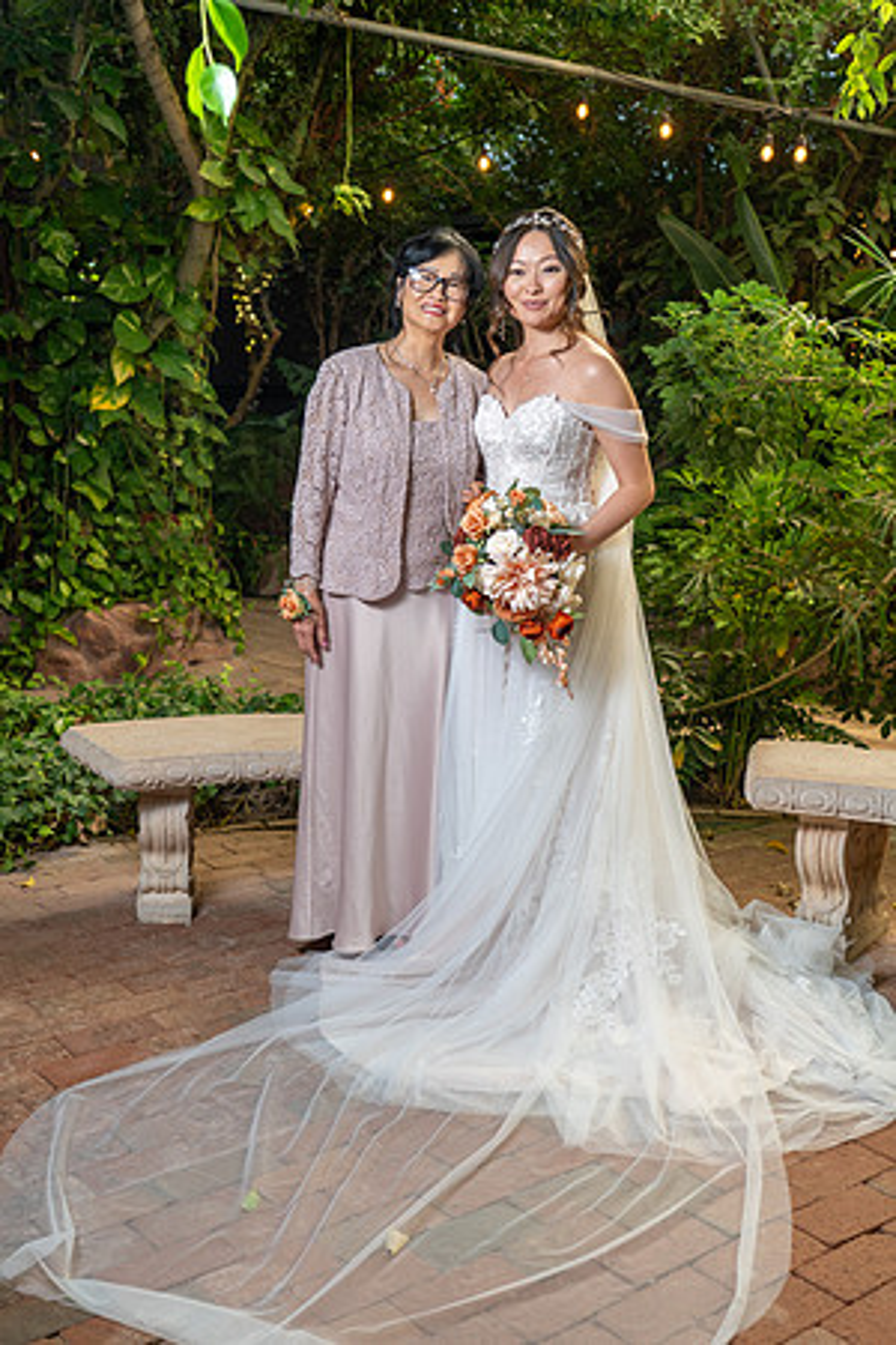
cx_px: 448
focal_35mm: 39
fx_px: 1456
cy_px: 672
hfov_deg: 34.2
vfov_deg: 49.6
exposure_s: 1/200
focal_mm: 39
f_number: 4
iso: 500
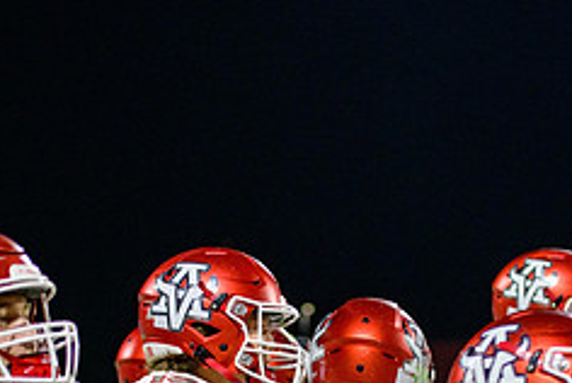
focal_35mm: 172
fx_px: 2736
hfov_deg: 11.9
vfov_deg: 7.9
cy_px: 452
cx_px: 301
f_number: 2.8
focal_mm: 70
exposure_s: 1/320
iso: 2000
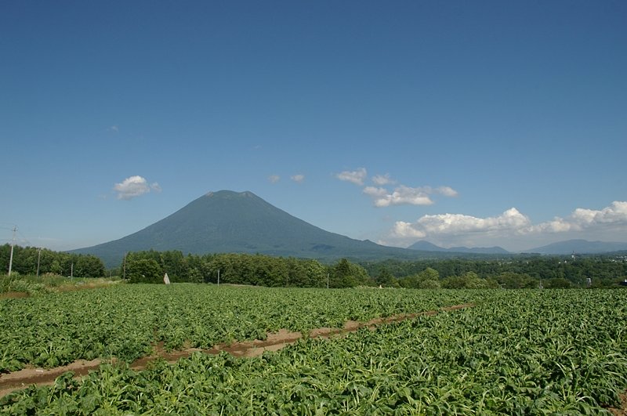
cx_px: 314
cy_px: 208
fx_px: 470
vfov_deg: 47.8
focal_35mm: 27
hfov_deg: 67.5
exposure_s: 1/250
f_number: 13
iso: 200
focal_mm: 18
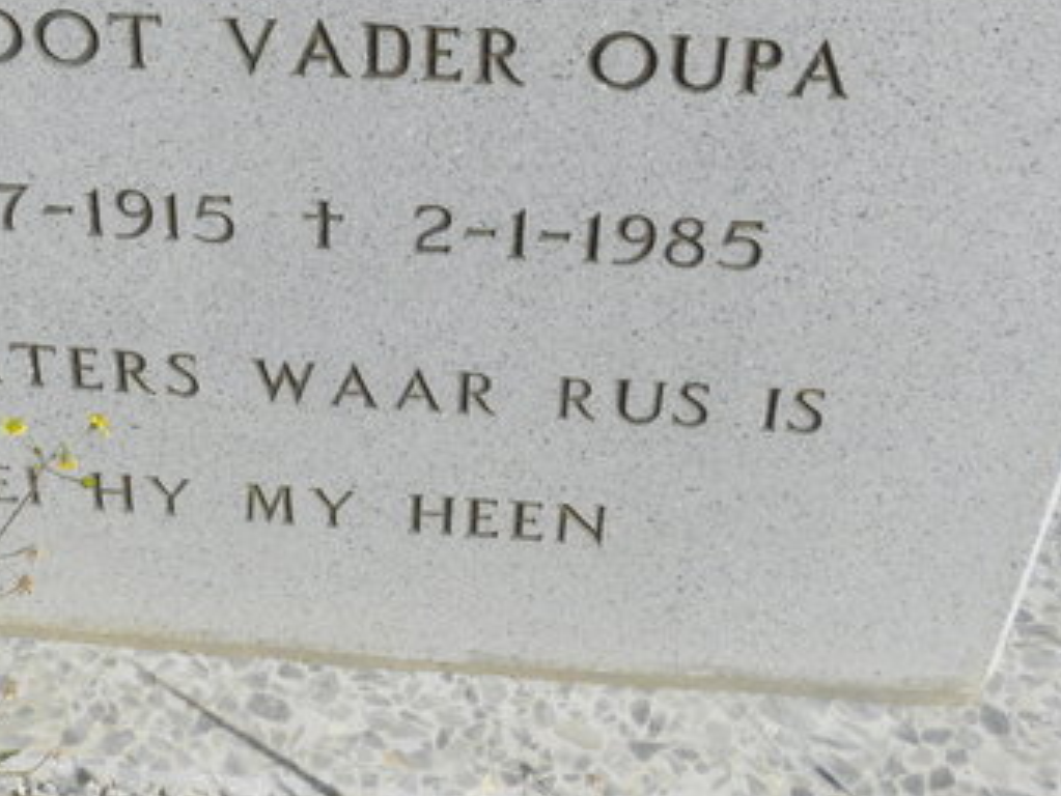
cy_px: 40
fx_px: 1870
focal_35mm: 61
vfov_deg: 23.2
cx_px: 184
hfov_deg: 30.7
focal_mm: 4.6
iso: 200
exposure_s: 1/1600
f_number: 6.3
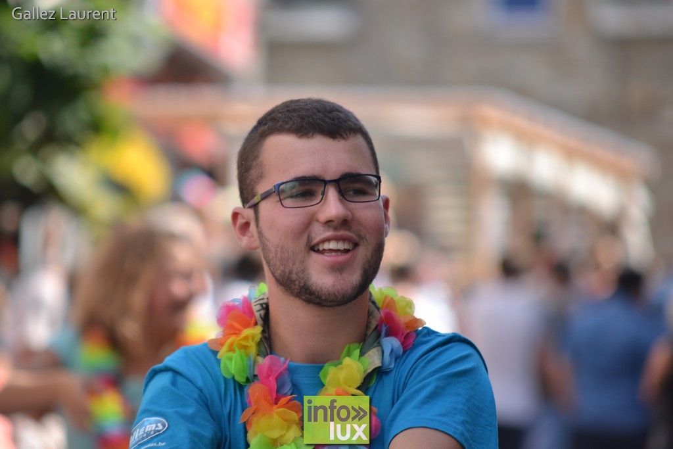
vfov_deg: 6.1
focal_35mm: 225
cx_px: 336
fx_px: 4207
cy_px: 224
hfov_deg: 9.1
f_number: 2.8
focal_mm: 150
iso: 100
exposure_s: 1/500
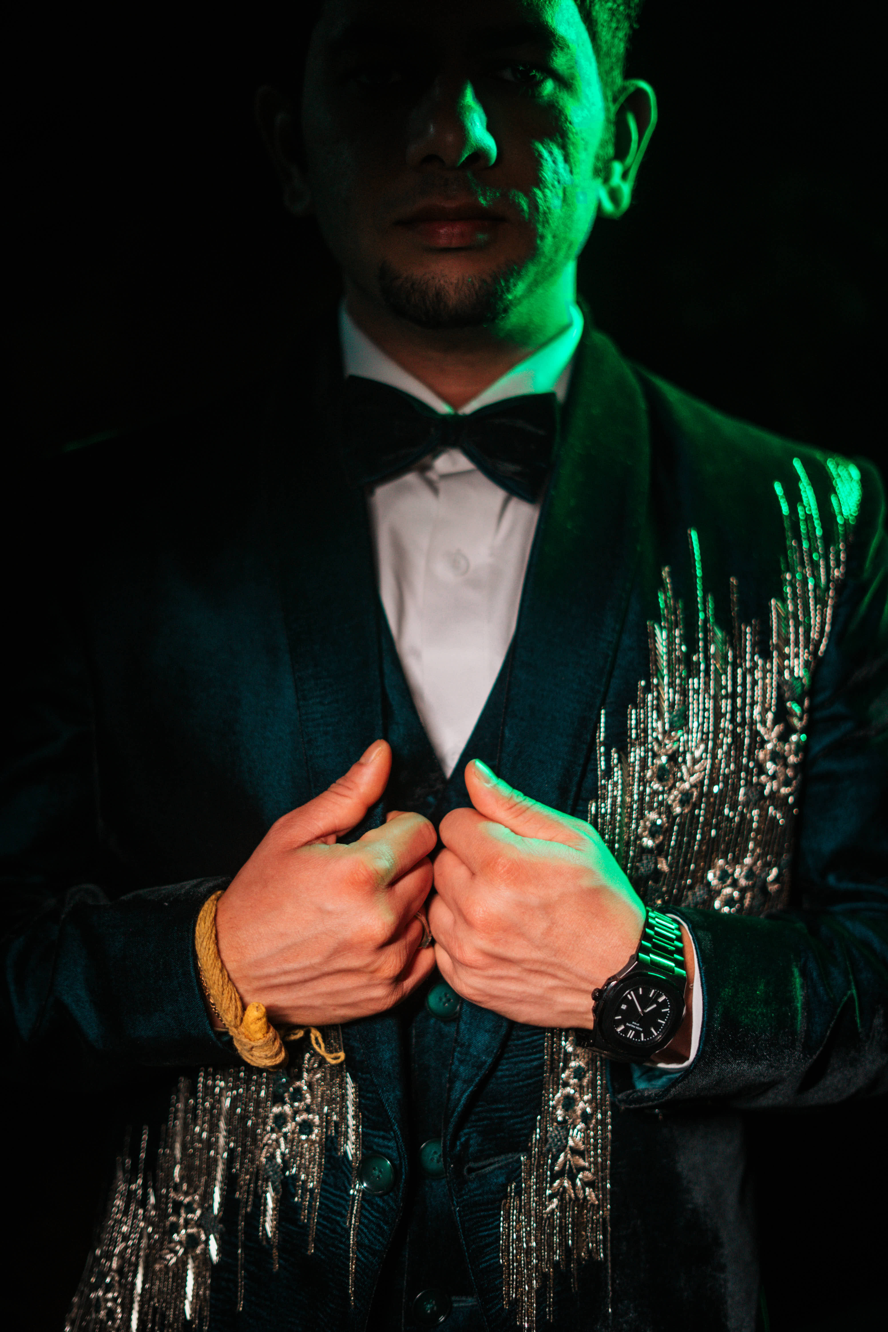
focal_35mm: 50
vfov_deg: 39.6
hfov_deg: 27.0
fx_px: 1850
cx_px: 444
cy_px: 666
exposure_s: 1/400
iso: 1250
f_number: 1.8
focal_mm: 50
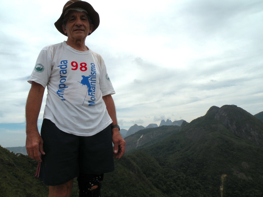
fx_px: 205
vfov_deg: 51.4
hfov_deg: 65.3
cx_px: 132
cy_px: 98
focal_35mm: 27
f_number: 8
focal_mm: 4.7
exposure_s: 1/353
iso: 64
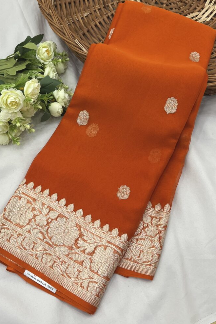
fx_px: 252
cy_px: 157
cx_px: 91
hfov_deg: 46.2
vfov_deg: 65.5
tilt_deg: -60.7
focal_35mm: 28
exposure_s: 1/100
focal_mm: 5.1
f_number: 1.6
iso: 100
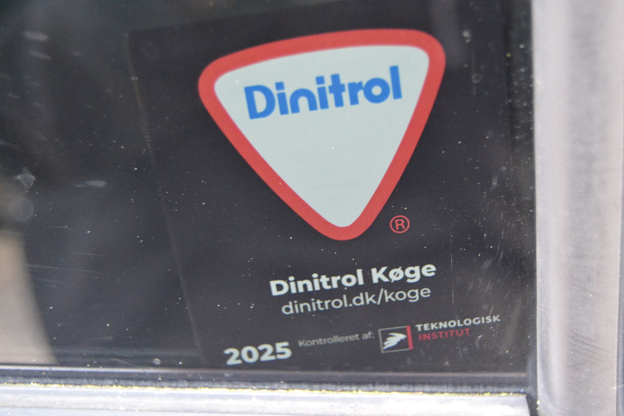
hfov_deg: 33.4
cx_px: 312
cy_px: 208
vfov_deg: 22.6
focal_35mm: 60
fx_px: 1040
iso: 3200
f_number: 5
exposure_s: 1/60
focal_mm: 40
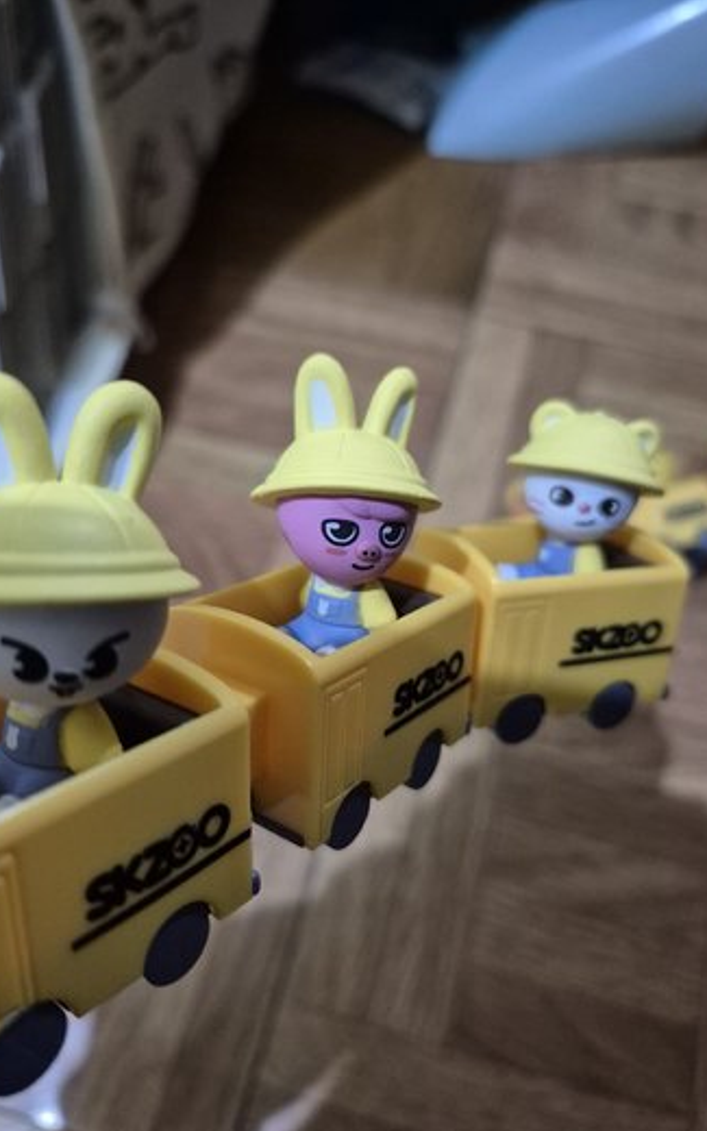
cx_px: 370
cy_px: 577
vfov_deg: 72.5
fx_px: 771
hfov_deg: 49.3
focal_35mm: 25
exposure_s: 1/60
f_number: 1.8
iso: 1250
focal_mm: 5.4
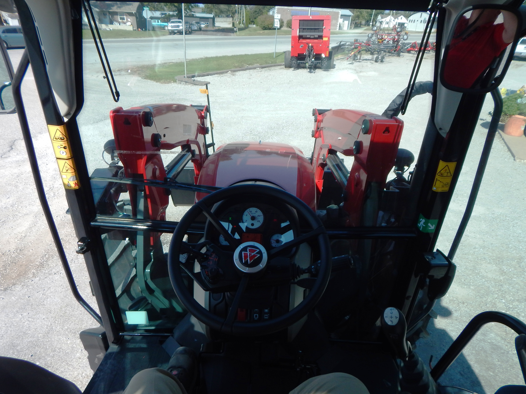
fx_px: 334
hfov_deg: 76.4
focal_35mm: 22
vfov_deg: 61.1
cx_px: 263
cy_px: 197
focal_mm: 4
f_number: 3
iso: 125
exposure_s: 1/1000
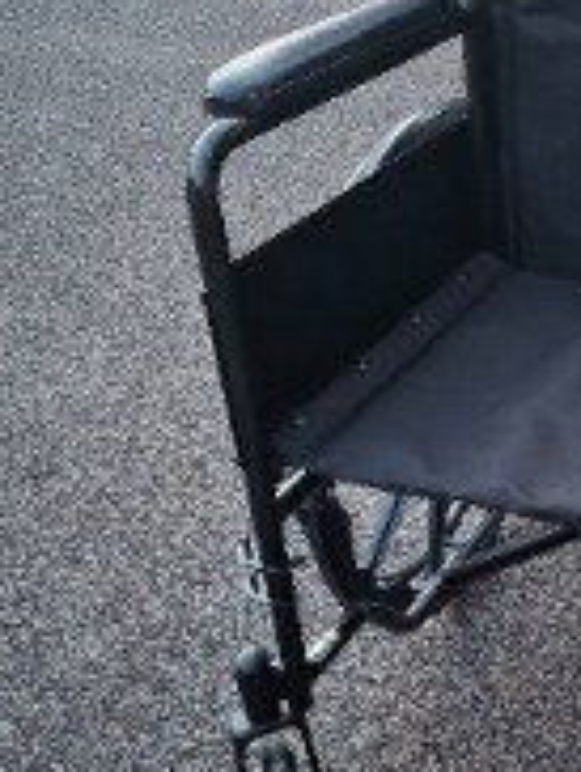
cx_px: 600
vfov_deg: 39.5
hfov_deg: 28.2
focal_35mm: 48
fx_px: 1072
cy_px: 437
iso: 3200
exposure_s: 1/6.25
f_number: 1.8
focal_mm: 5.4
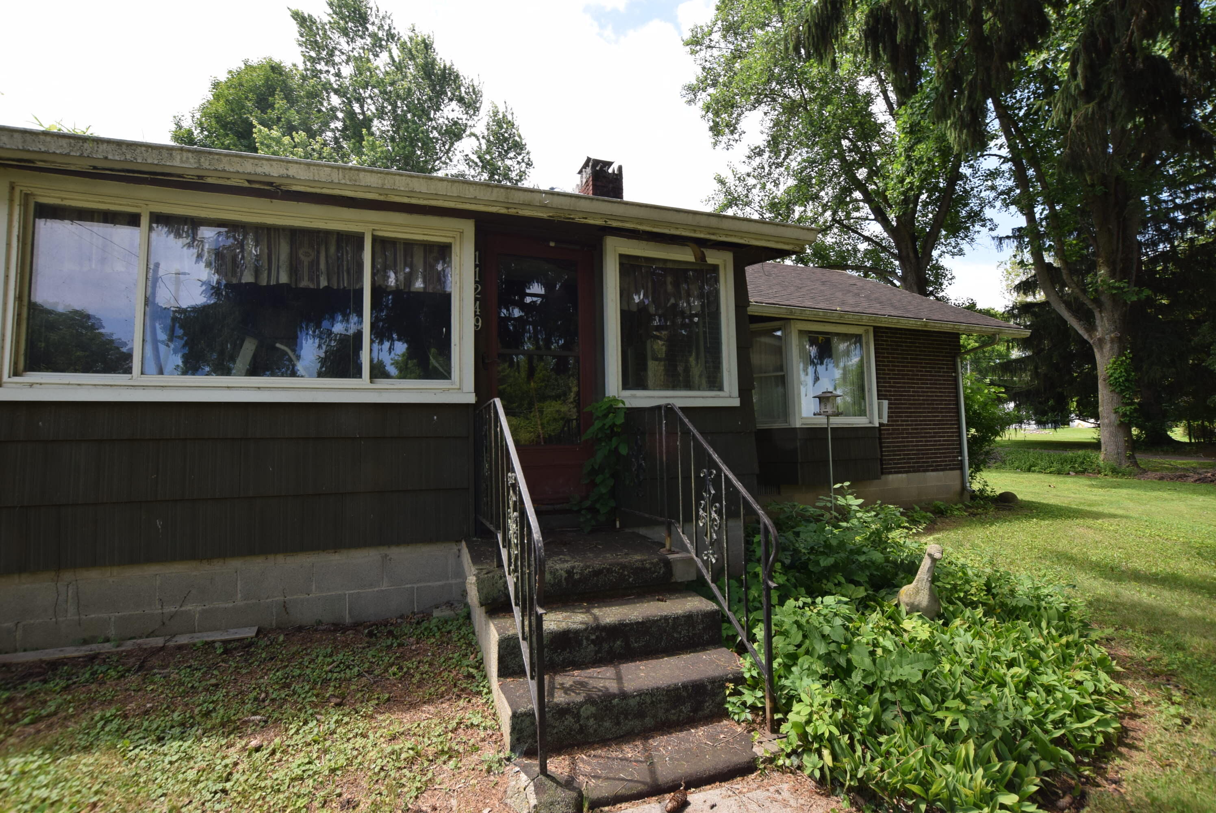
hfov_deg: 100.3
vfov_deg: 77.4
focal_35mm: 15
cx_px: 608
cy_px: 406
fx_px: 507
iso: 360
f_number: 8
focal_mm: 10
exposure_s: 1/250
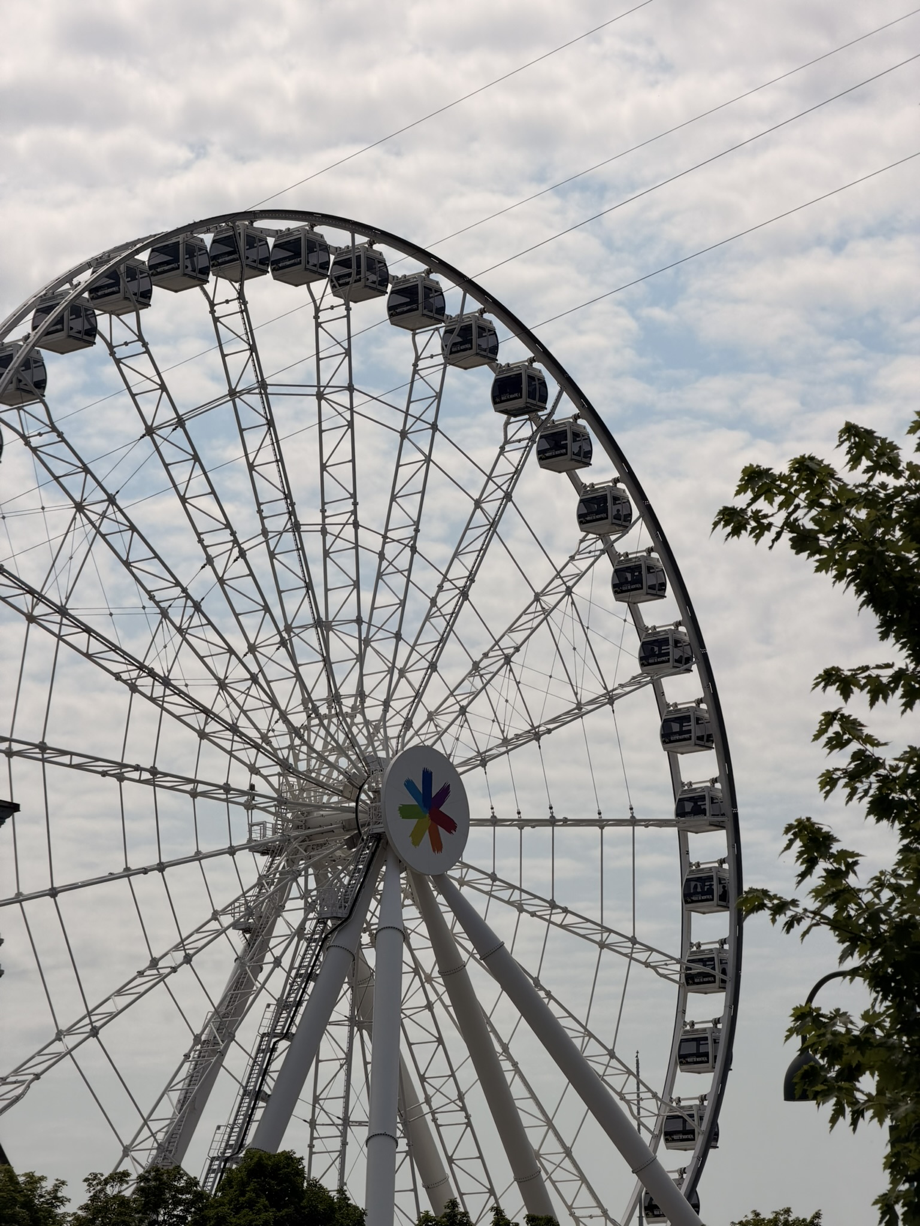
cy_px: 613
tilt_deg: +12.2
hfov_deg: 14.8
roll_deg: +0.6
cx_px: 460
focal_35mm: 100
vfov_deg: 19.6
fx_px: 3544
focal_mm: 16.89
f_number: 2.8
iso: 20
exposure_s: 1/2611
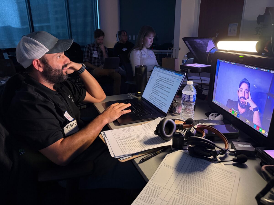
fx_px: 190
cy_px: 102
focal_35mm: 24
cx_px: 137
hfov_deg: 71.6
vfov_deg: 56.8
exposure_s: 1/40
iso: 1000
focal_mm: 6.76
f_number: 1.78
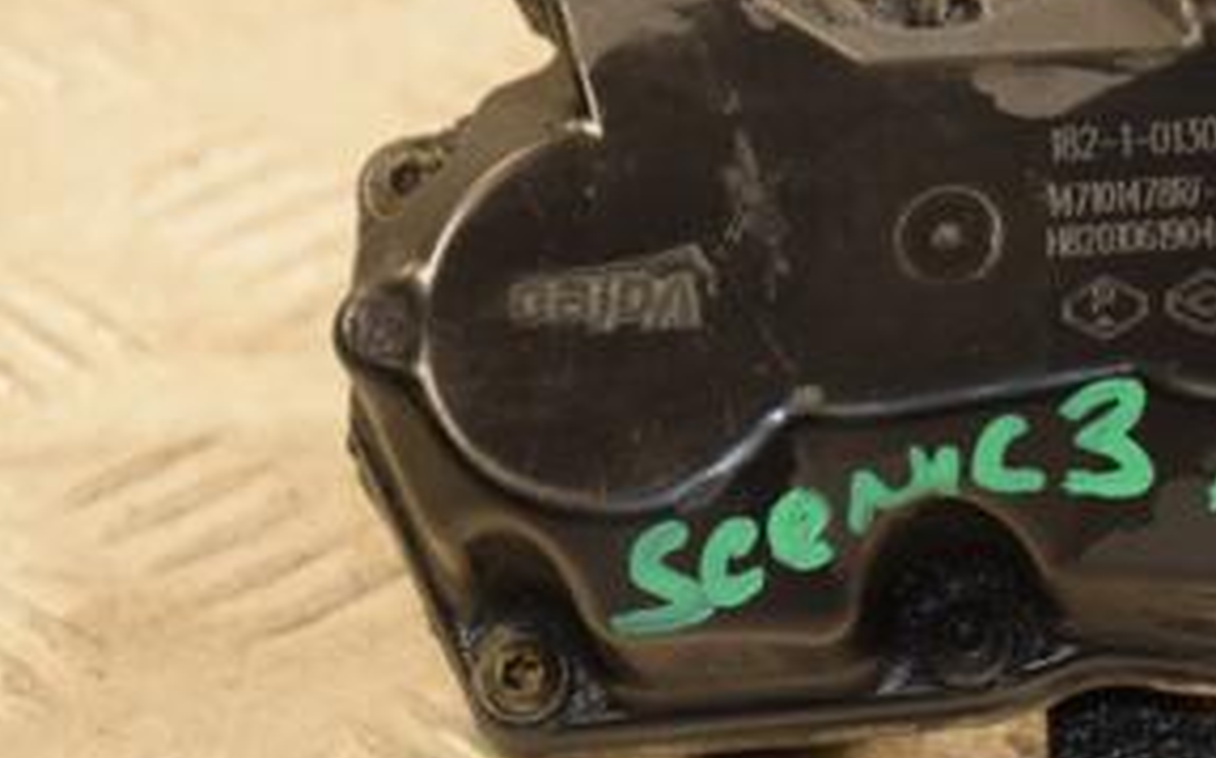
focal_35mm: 336
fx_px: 11131
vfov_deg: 3.9
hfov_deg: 6.3
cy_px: 385
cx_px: 860
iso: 800
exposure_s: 1/100
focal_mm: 105
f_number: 5.6
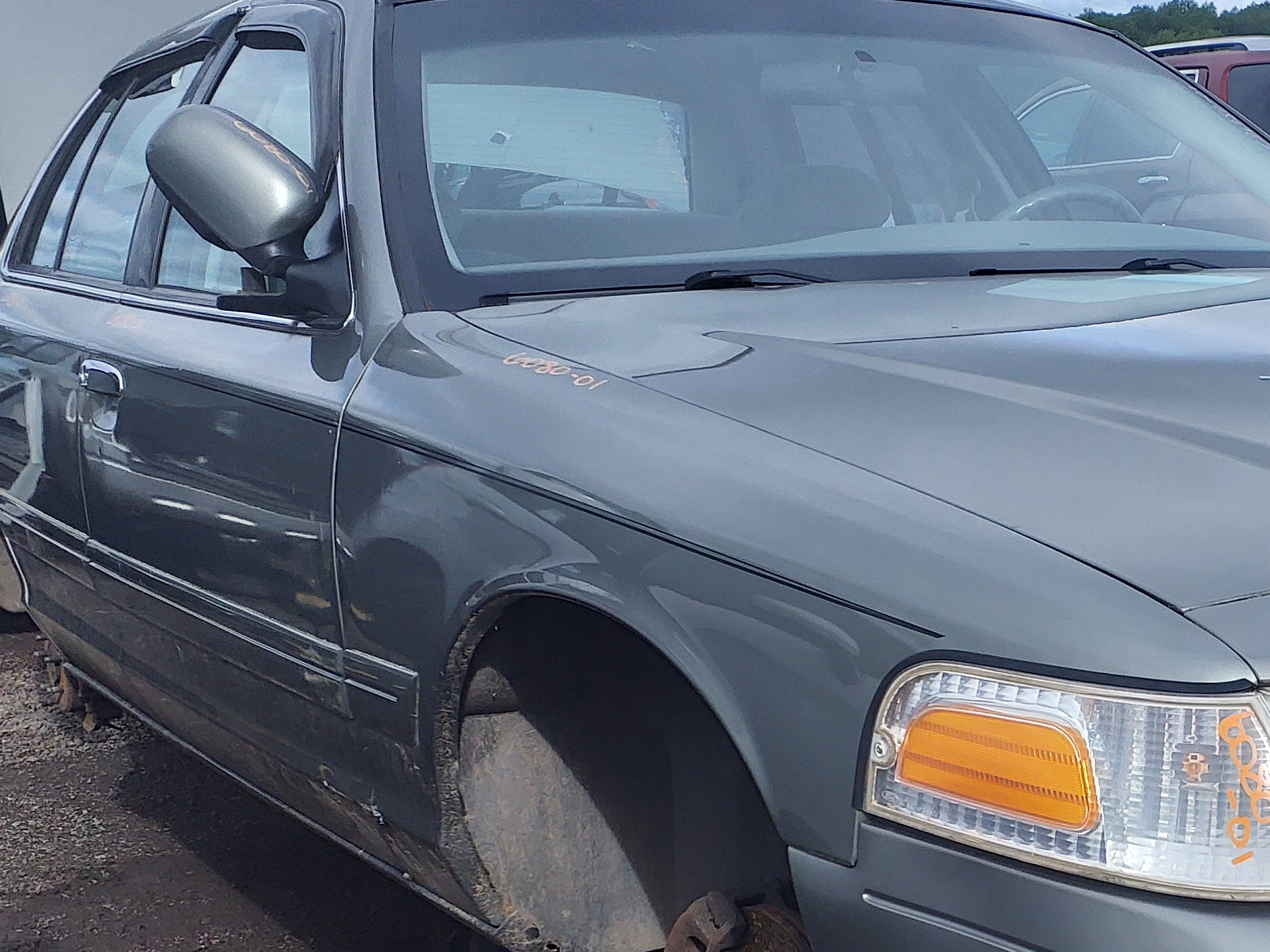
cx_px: 1178
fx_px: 2091
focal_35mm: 57
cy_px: 737
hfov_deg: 31.9
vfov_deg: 25.3
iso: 40
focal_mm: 3.58
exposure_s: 1/439
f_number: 1.9
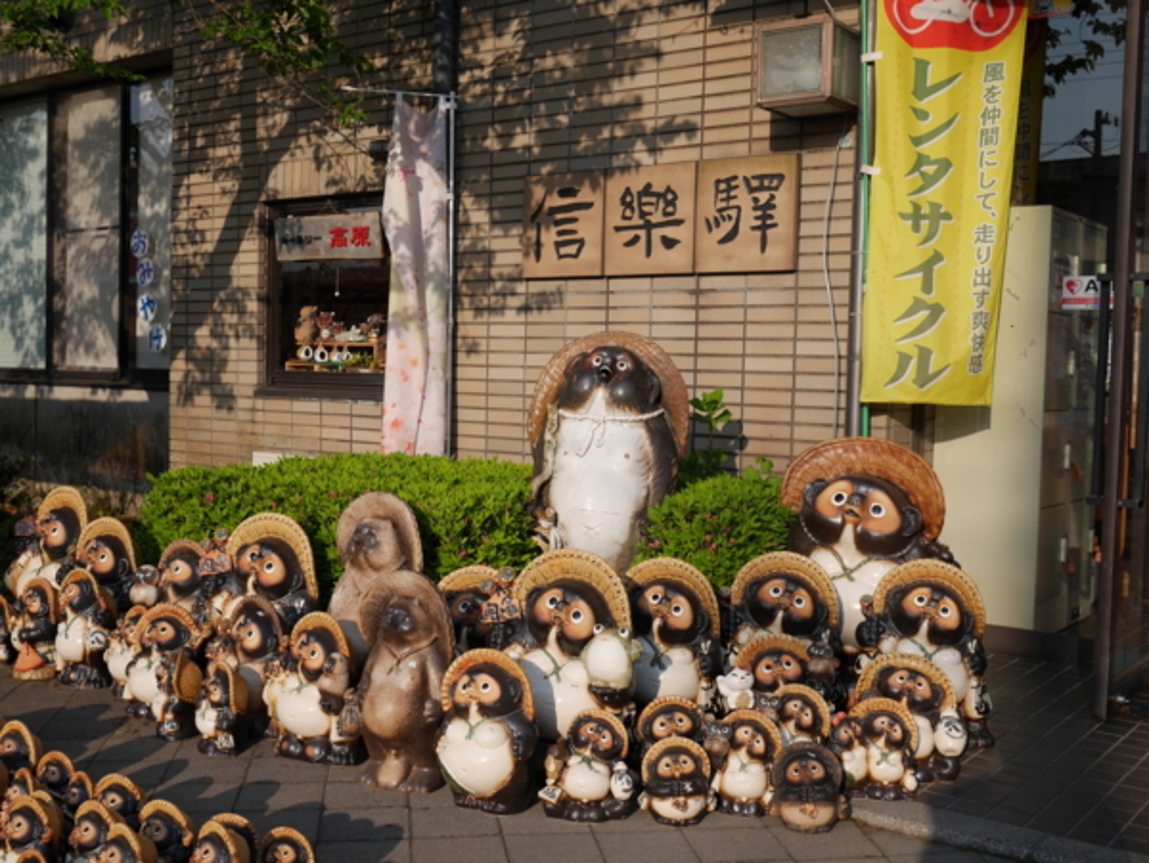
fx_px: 1329
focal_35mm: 40
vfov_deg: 36.0
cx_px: 574
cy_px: 432
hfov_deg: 46.8
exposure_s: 1/1000
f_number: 5
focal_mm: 20
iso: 200
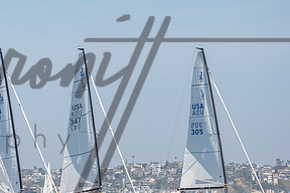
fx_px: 2312
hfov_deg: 7.2
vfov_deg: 4.8
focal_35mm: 287
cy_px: 64
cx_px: 26
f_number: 6.3
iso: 200
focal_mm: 95
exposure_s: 1/640
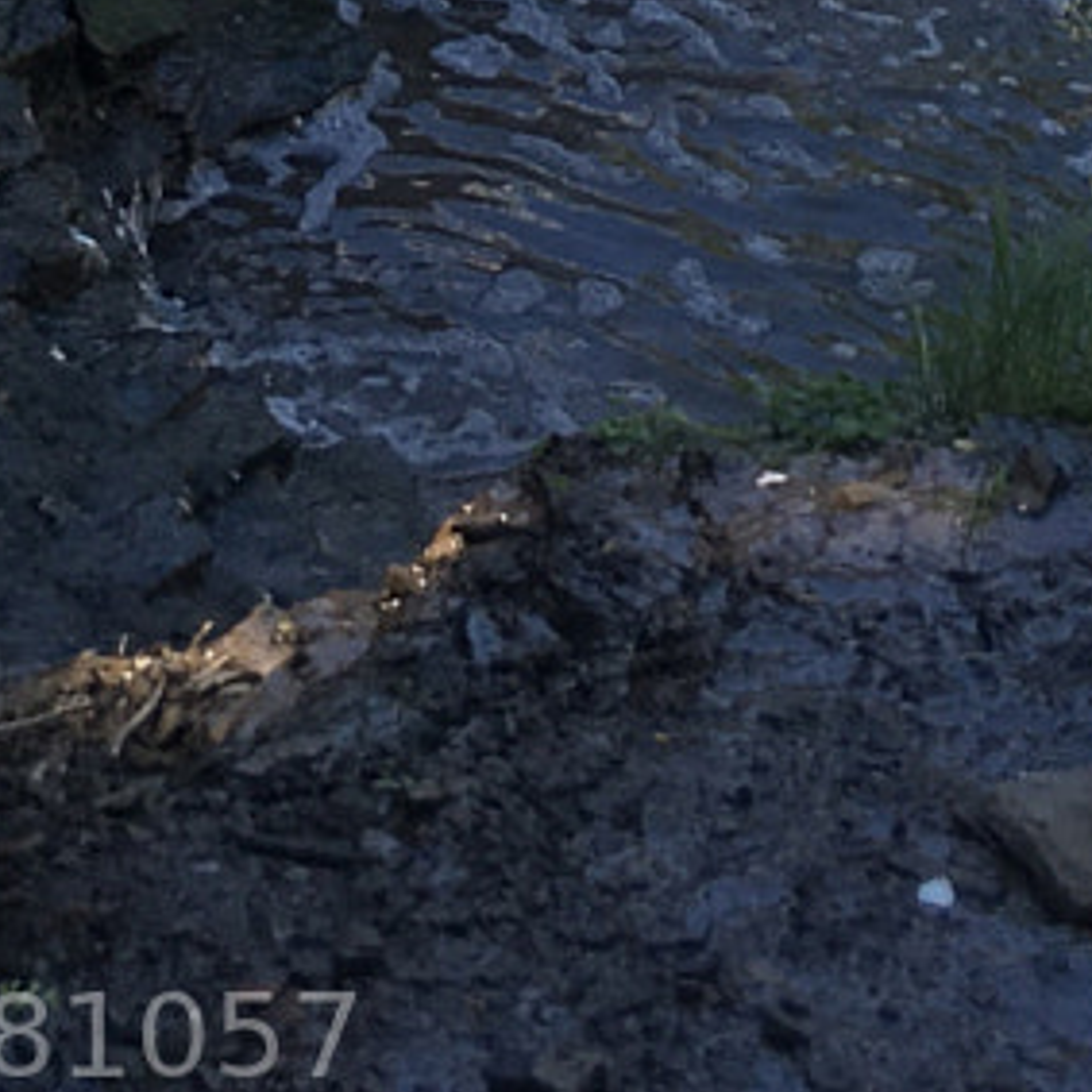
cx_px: 656
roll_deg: -3.0
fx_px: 5175
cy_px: -1748
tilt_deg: -10.2
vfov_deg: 10.1
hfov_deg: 12.0
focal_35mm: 145
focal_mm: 4.15
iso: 25
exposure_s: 1/239
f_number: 2.2
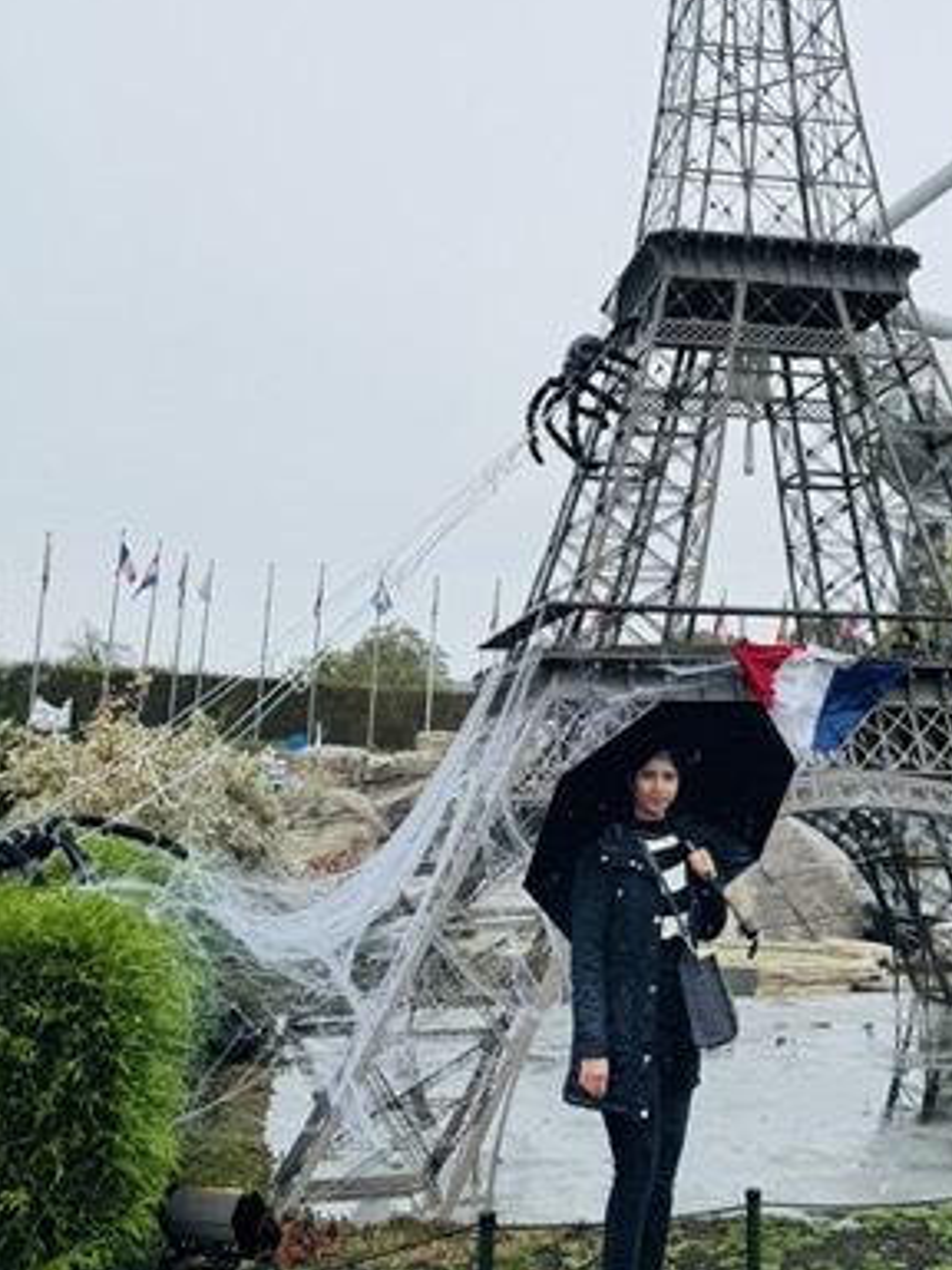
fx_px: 1467
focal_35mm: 40
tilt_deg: +13.2
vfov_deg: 45.7
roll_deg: +0.0
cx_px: 678
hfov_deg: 35.4
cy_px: 374
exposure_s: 1/773
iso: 80
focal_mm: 6.86
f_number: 1.78
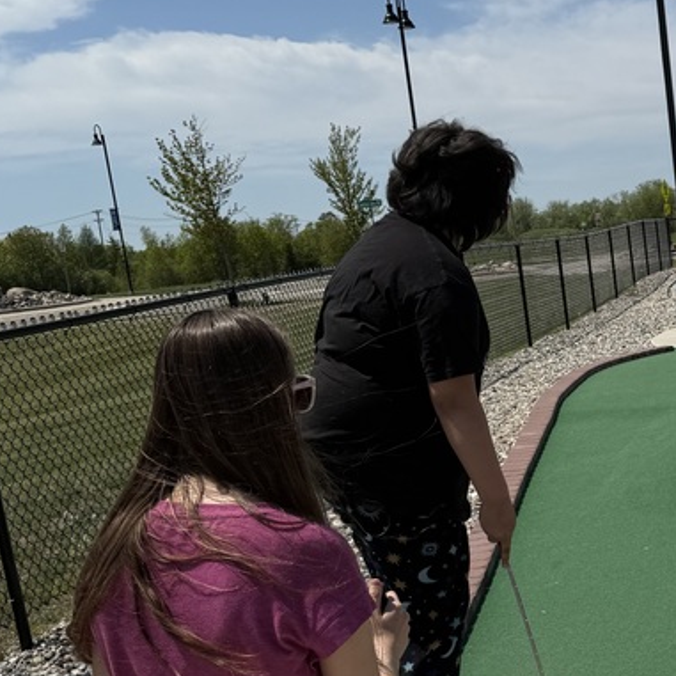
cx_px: 656
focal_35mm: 57
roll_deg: +4.6
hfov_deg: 28.4
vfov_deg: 29.8
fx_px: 1259
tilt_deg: -10.8
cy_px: 470
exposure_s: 1/8130
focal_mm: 6.76
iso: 80
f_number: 1.78
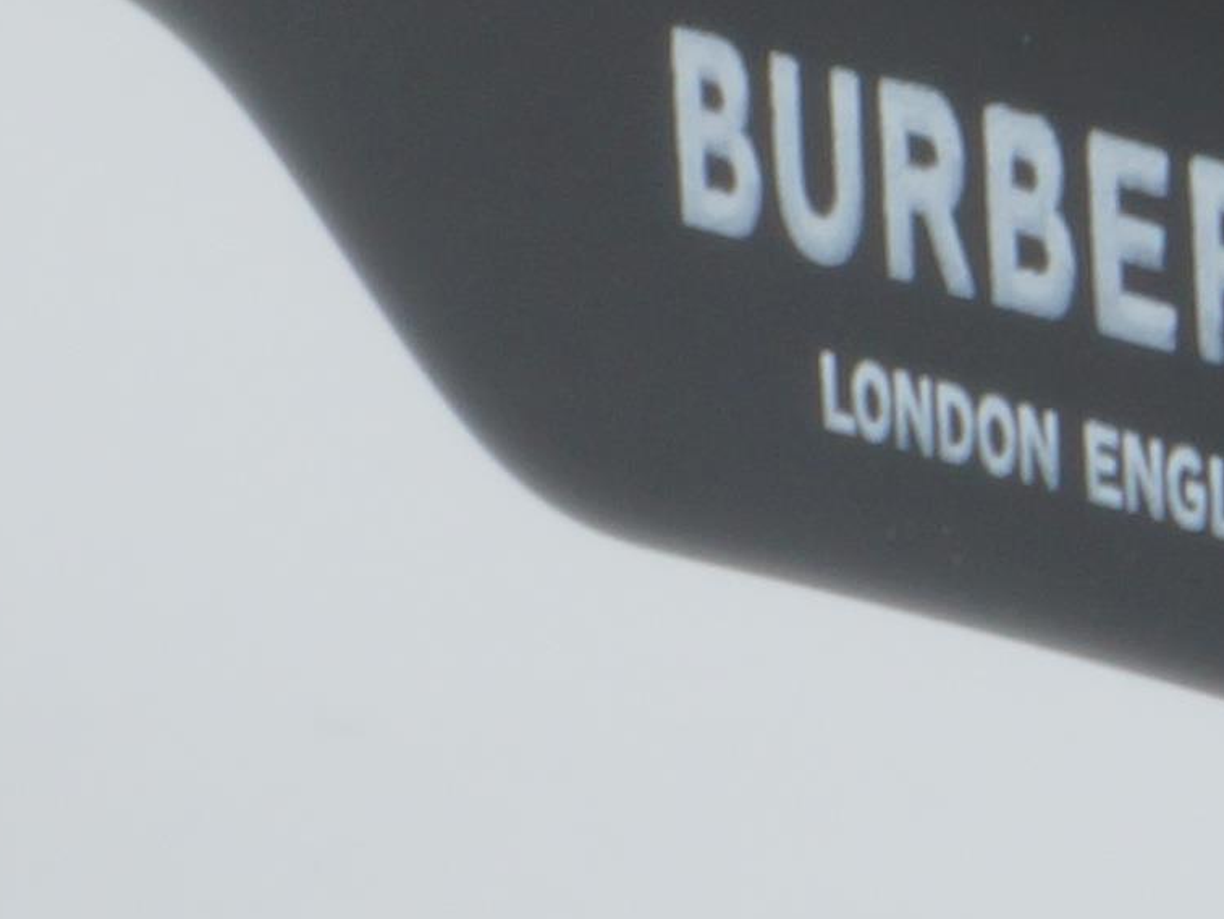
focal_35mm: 629
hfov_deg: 3.1
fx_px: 22238
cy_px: 485
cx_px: 3897
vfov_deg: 2.4
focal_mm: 55
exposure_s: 1/4
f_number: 32
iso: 100
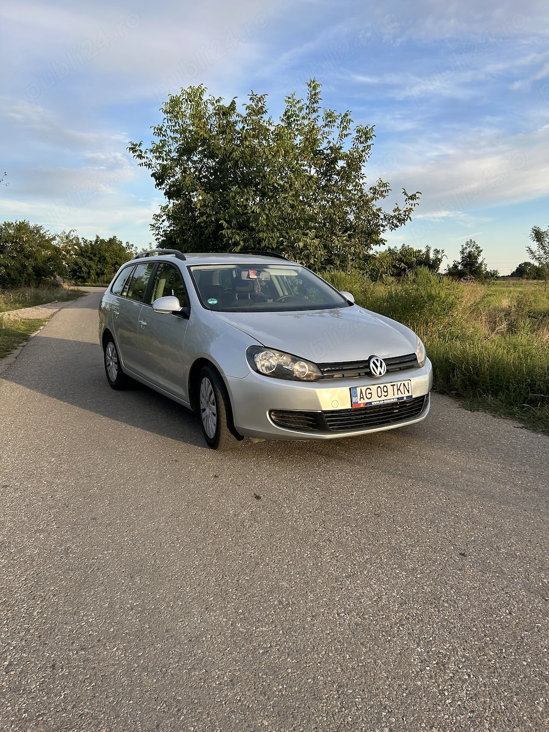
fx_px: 550
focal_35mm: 26
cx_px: 274
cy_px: 366
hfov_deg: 53.0
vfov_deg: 67.3
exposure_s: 1/846
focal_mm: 5.7
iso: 50
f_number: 1.5
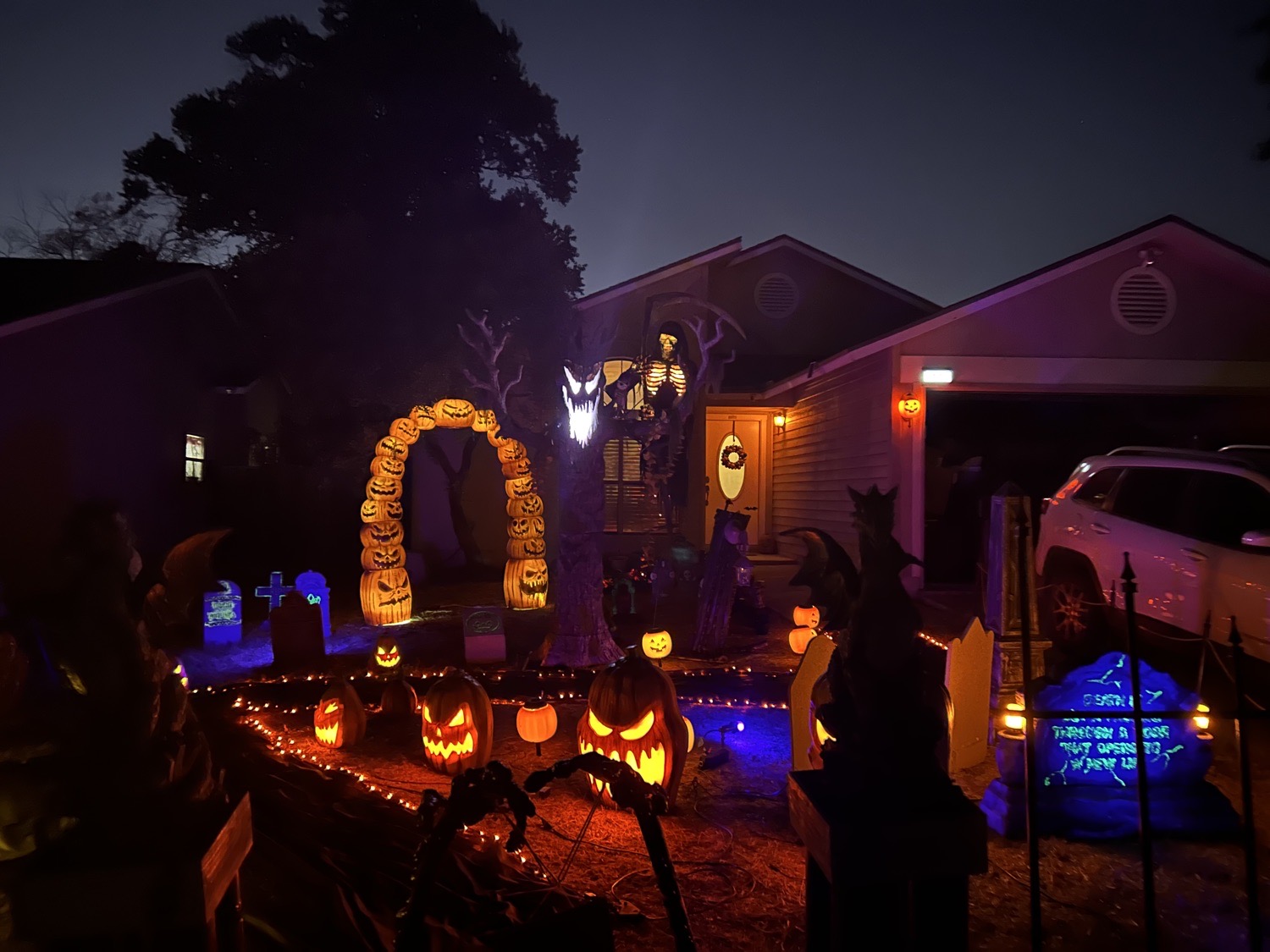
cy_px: 476
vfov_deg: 53.1
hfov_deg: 67.3
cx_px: 635
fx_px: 954
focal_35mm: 26
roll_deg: +0.3
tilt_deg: +0.4
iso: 2000
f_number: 1.5
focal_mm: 5.7
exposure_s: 1/15
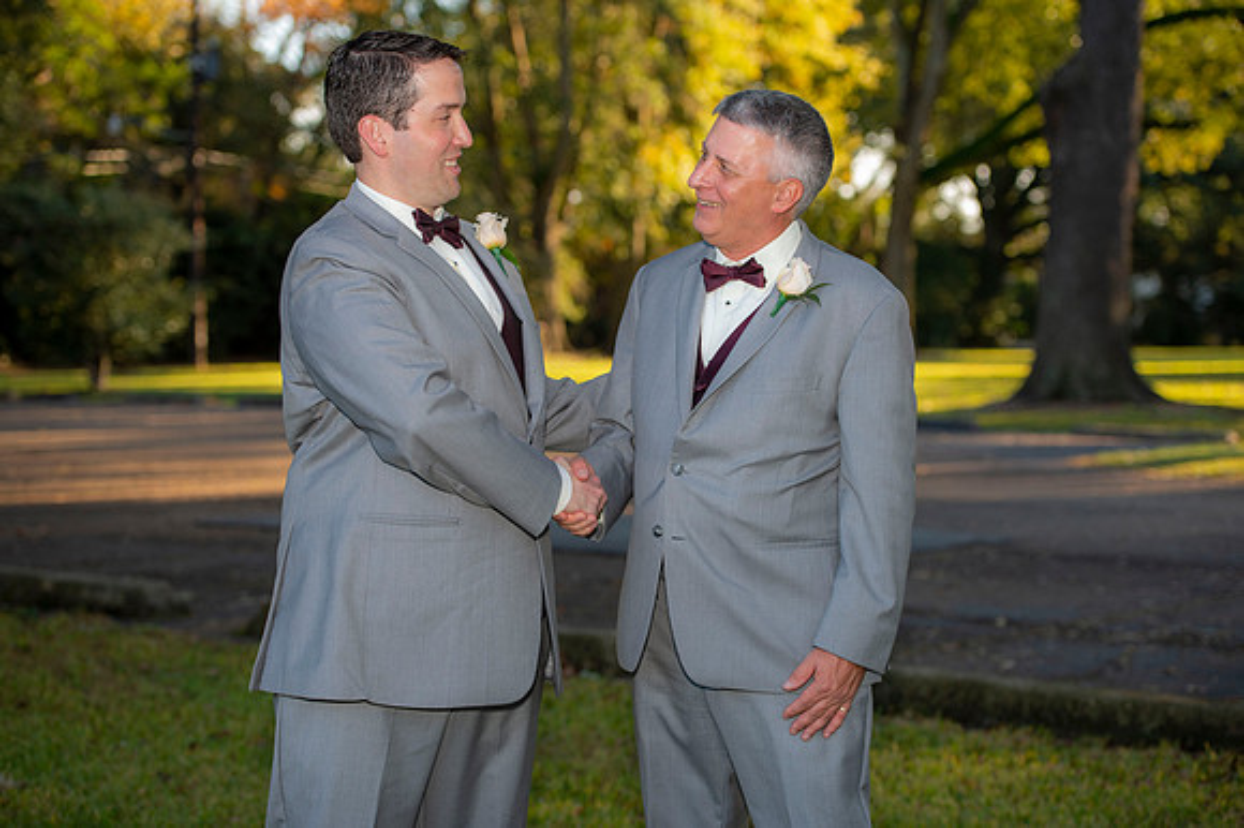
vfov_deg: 18.2
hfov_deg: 27.0
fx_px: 2590
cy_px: 414
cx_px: 622
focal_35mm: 75
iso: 200
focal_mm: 75
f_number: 3.5
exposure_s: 1/250
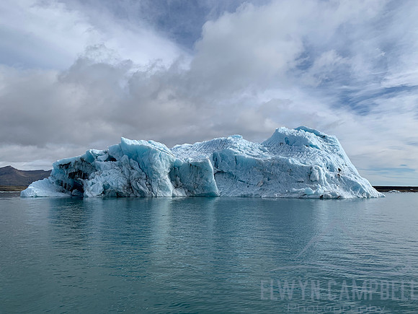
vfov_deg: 53.1
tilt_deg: +5.3
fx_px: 314
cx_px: 209
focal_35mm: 26
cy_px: 157
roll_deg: +0.0
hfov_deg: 67.3
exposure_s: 1/3521
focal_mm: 4.25
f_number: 1.8
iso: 25
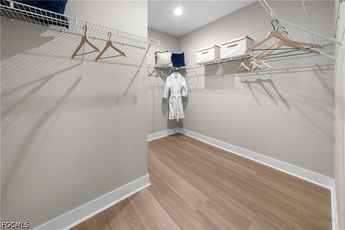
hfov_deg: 112.6
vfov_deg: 90.0
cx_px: 172
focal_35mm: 12
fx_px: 115
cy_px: 115
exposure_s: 1/8
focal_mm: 12
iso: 200
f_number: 8
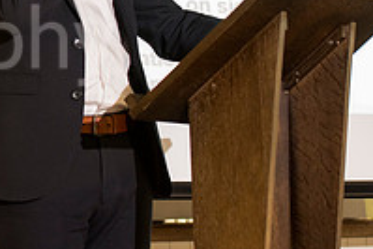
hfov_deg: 9.9
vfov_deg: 6.7
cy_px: -50
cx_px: -124
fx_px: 2115
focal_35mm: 204
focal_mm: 70
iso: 2000
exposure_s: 1/100
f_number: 4
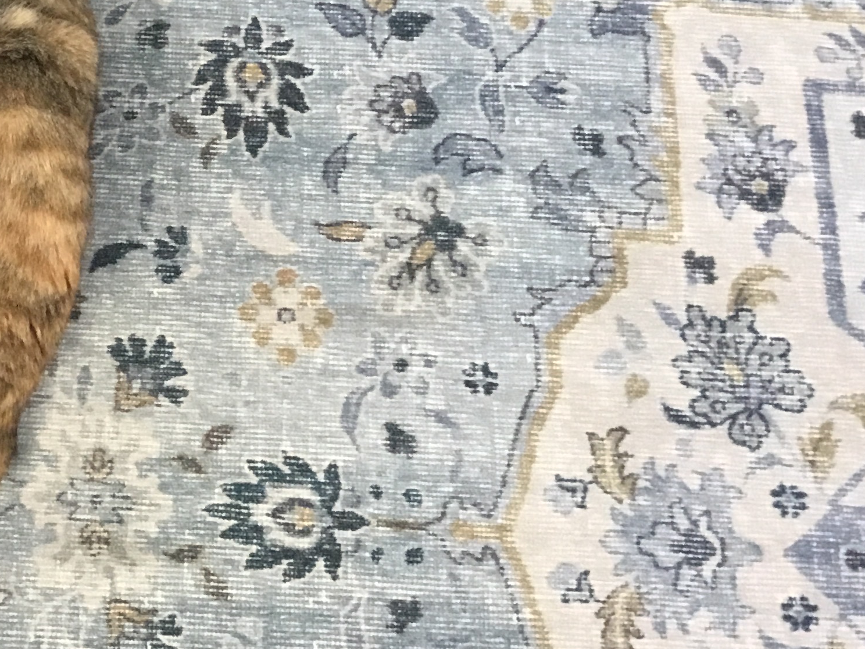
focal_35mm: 68
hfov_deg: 26.7
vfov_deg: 21.5
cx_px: -34
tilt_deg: -69.3
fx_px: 1699
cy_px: 211
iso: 200
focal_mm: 3.3
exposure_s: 1/30
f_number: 2.4
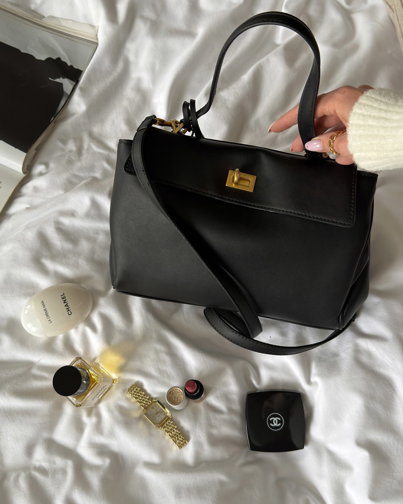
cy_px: 247
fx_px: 552
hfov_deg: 40.1
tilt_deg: -74.7
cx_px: 204
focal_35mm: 37
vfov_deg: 49.1
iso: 200
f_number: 1.78
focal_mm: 6.76
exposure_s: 1/60
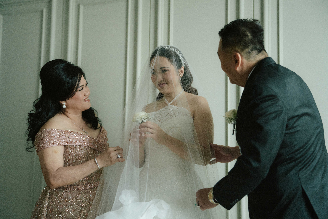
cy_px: 110
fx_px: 419
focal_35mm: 46
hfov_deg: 42.7
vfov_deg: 29.2
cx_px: 164
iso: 1600
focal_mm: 46
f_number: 2.2
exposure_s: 1/250
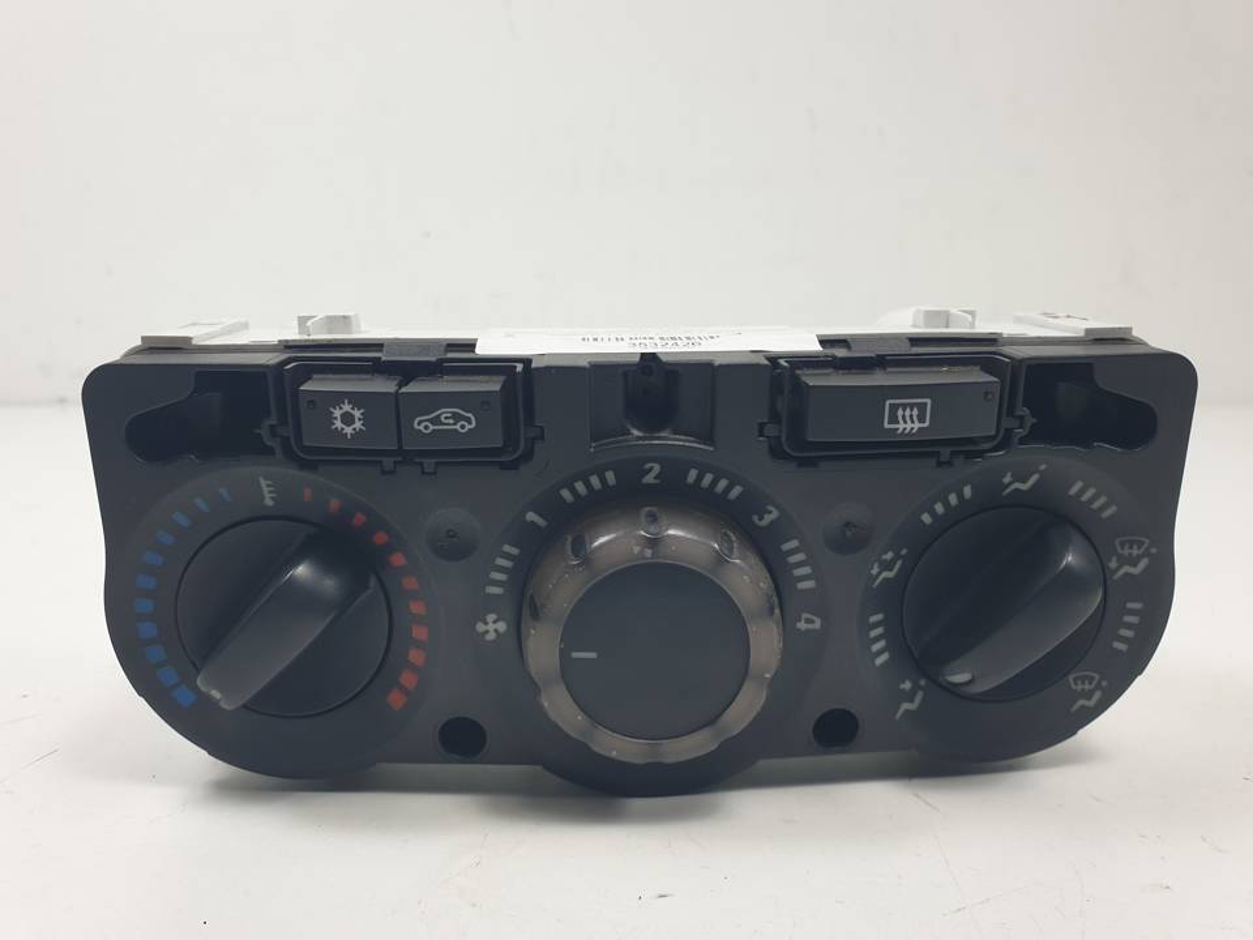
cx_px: 626
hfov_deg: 67.3
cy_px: 470
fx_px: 941
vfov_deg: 53.1
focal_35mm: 26
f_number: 2.4
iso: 50
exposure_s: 1/159
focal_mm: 4.3
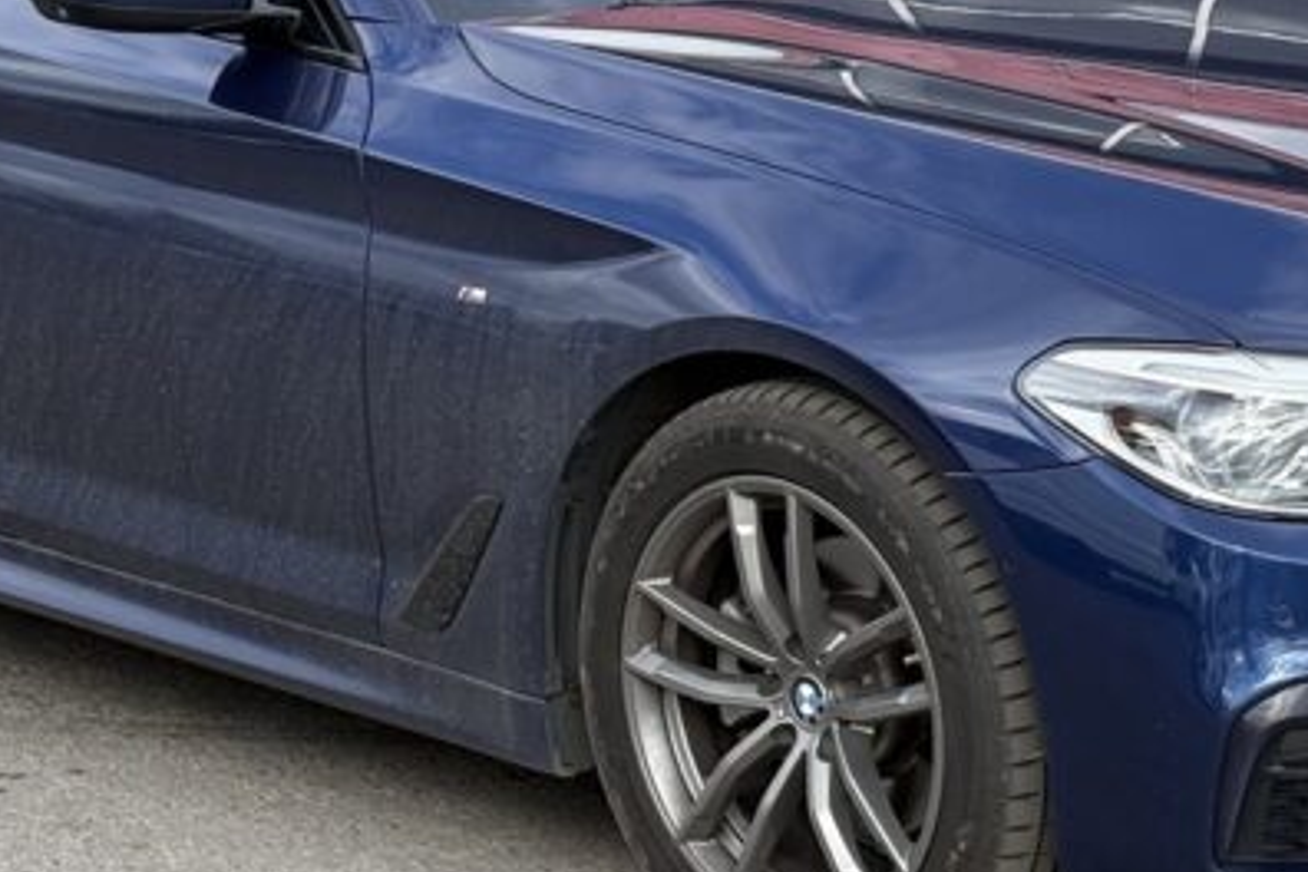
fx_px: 5086
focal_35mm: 140
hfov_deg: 14.7
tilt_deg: -8.1
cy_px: 314
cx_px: 704
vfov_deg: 9.8
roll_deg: +0.9
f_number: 1.6
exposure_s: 1/716
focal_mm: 5.96
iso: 32
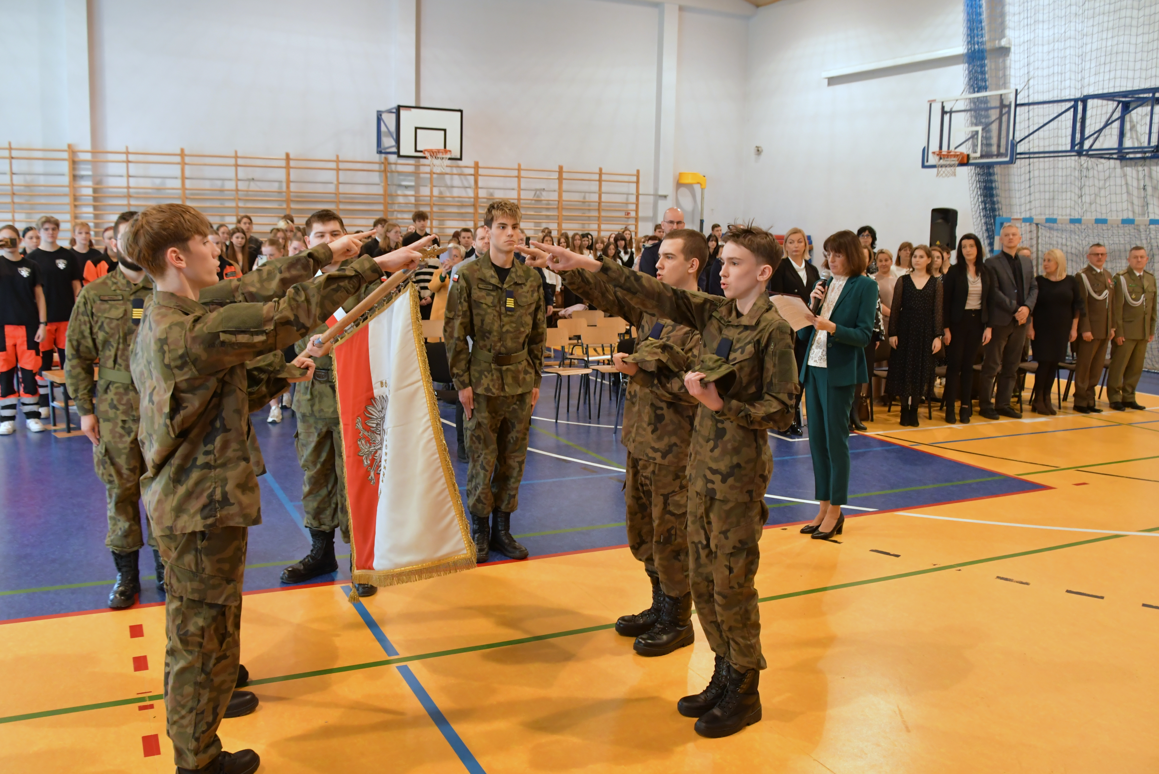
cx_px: 580
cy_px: 387
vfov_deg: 42.4
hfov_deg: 60.3
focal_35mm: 31
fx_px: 998
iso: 2000
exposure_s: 1/100
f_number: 5
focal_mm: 21
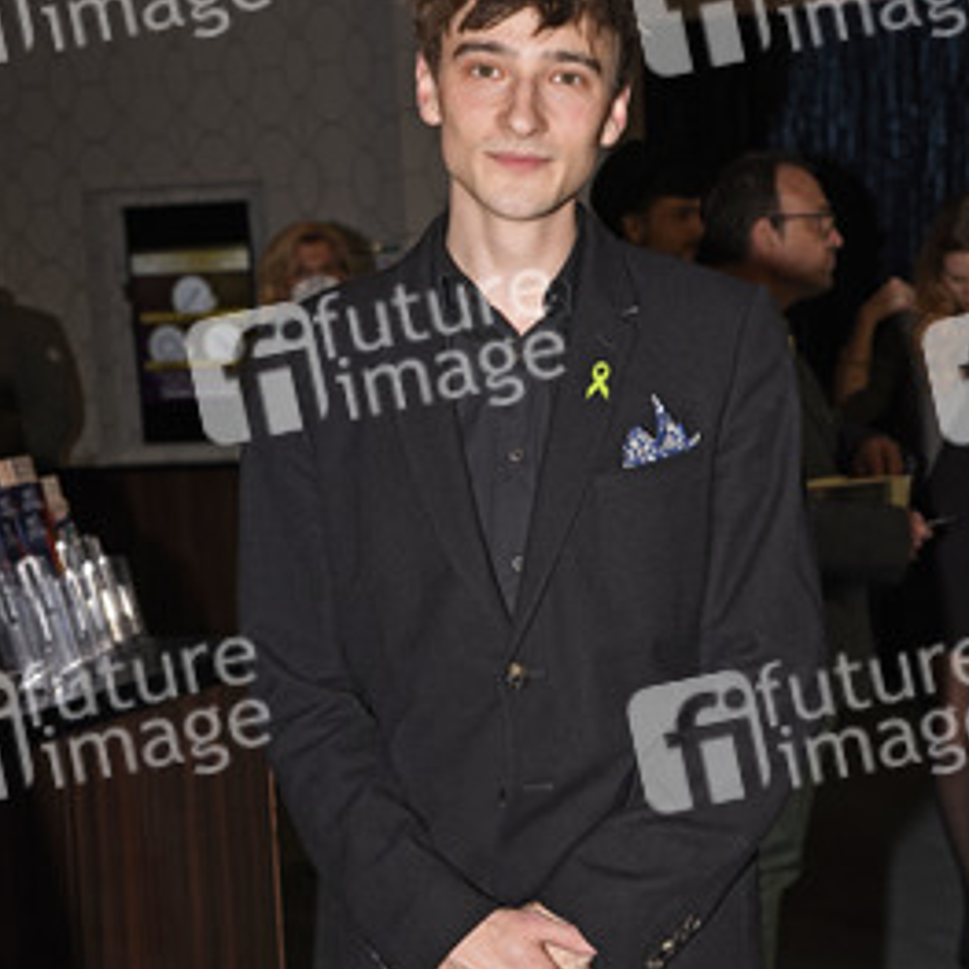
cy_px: 542
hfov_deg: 17.9
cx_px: 483
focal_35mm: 97
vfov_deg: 17.9
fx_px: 3072
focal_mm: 75
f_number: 8
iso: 1600
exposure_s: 1/160
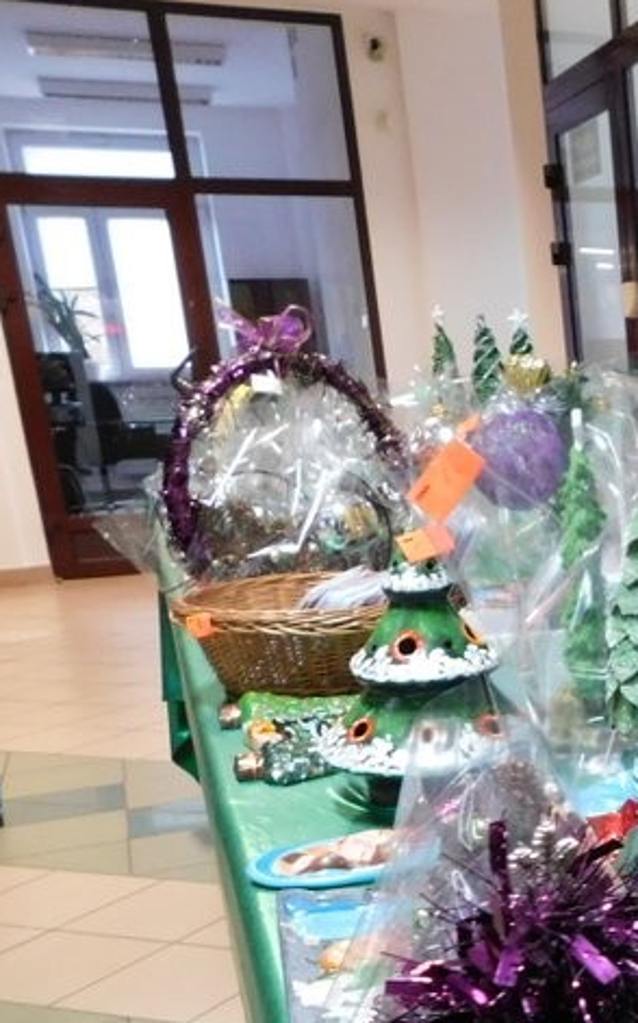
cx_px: 968
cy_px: 804
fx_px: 1476
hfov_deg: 20.7
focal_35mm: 53
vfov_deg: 37.0
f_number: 3
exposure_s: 1/15
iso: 400
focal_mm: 4
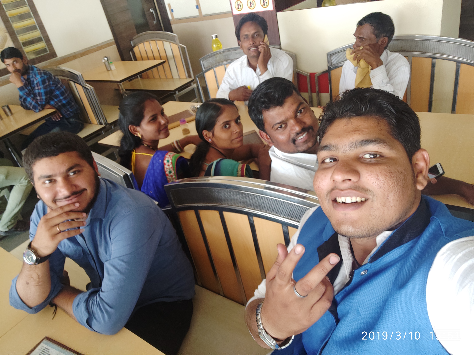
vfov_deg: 71.5
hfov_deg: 87.8
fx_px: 246
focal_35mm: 18
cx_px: 237
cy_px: 178
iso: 293
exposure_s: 1/33
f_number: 2
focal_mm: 3.52
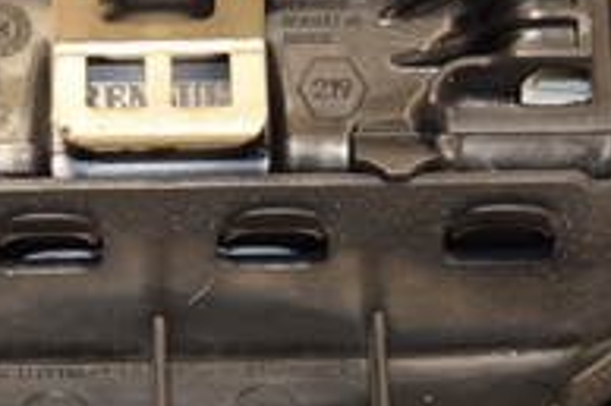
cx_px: 88
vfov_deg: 5.5
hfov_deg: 8.3
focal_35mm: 247
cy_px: -28
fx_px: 4188
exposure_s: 1/125
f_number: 5
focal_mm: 50
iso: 800
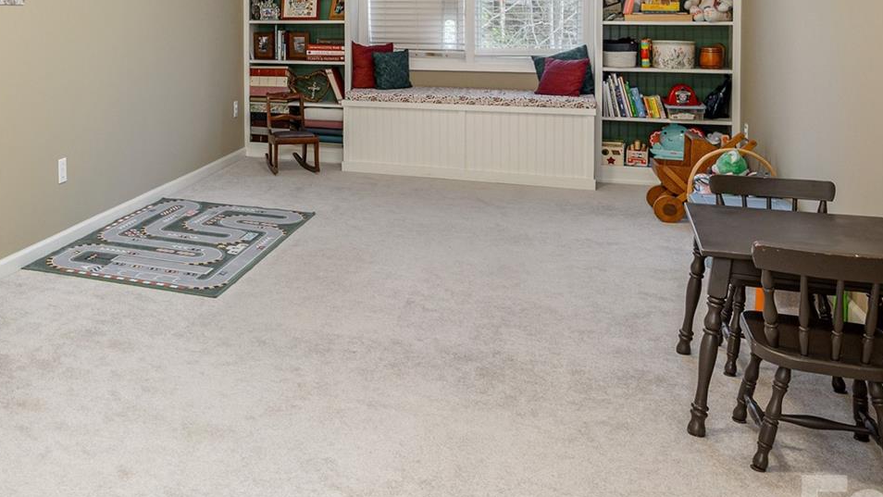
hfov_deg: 51.1
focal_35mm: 36
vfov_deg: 30.9
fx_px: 843
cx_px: 149
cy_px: 24
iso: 320
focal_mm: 16
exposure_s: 1/60
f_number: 7.1
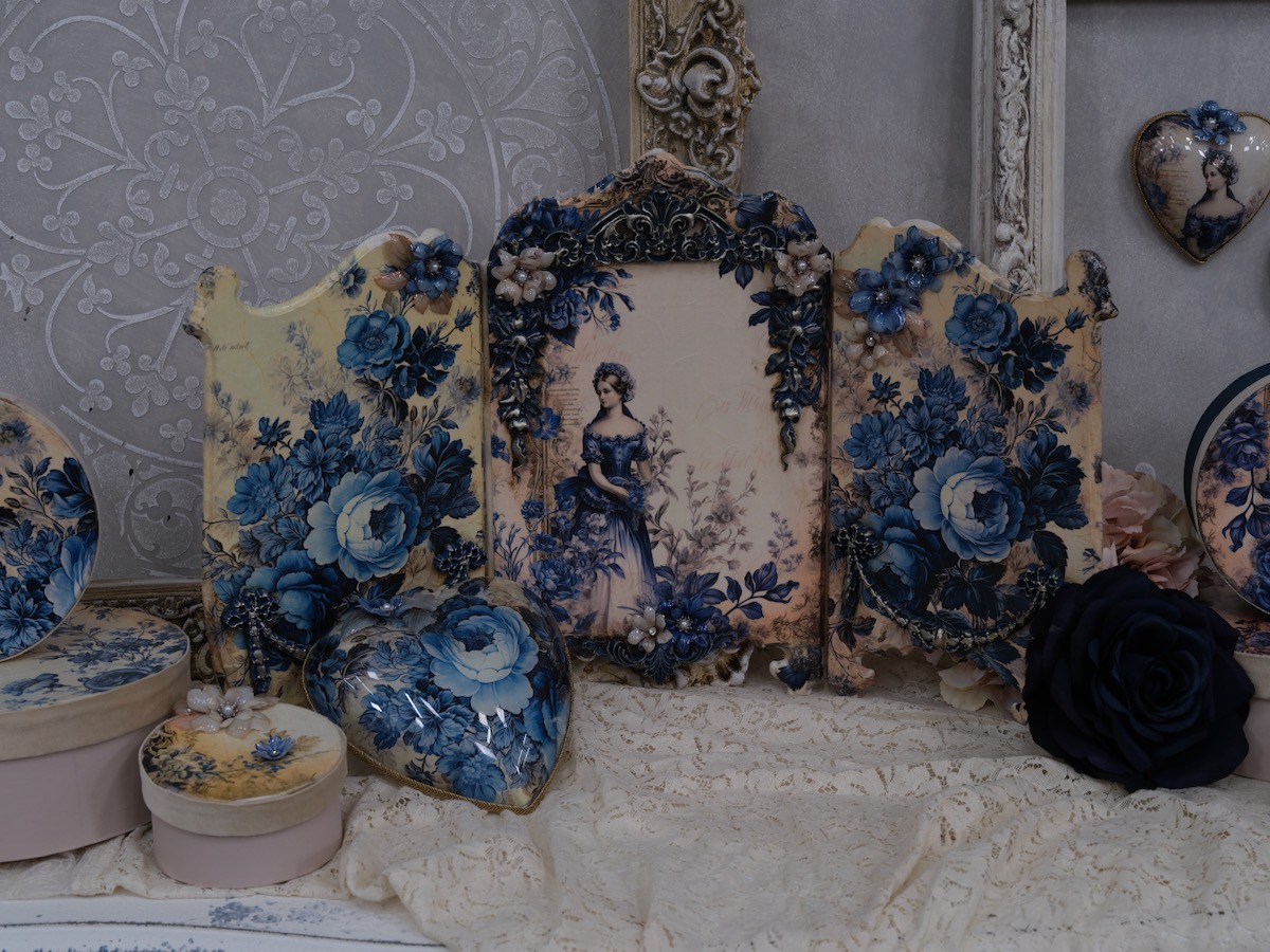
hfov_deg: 32.7
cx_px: 635
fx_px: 2165
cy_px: 476
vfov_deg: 24.8
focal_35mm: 59
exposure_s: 1/30
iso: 800
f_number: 13
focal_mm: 75
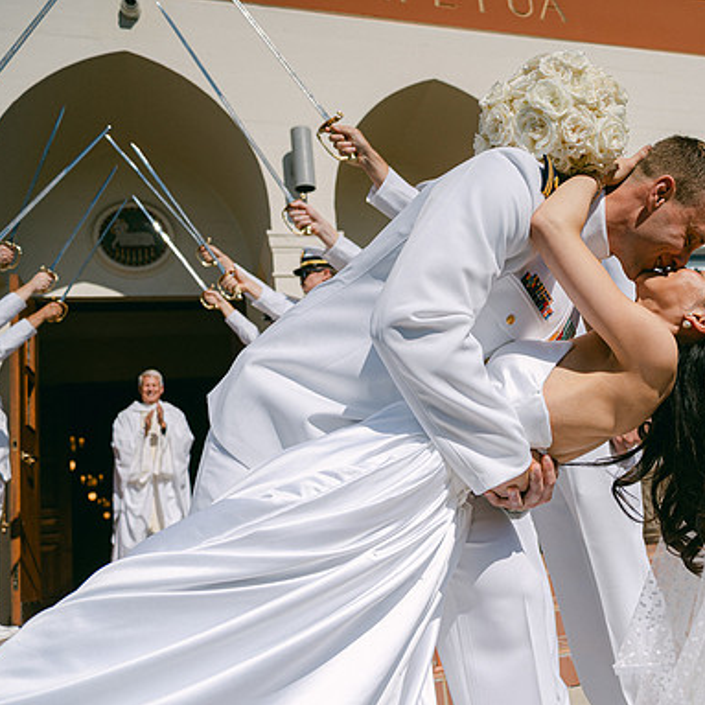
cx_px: 525
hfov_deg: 44.6
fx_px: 830
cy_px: 353
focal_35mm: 36
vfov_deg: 46.0
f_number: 4
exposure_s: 1/5000
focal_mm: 28
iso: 100
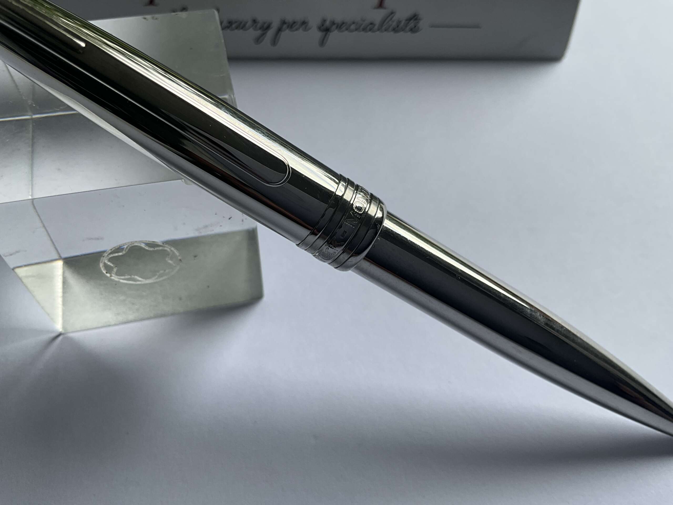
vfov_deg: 48.2
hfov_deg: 61.7
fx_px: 564
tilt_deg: -57.2
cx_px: 336
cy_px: 252
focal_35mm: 29
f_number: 1.8
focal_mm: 3
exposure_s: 1/193
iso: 20
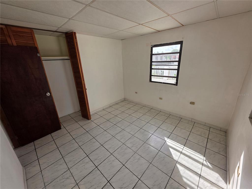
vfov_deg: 89.9
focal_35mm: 13
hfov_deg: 106.2
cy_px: 94
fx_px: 95
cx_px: 126
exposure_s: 1/310
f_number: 1.9
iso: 40
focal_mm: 2.2
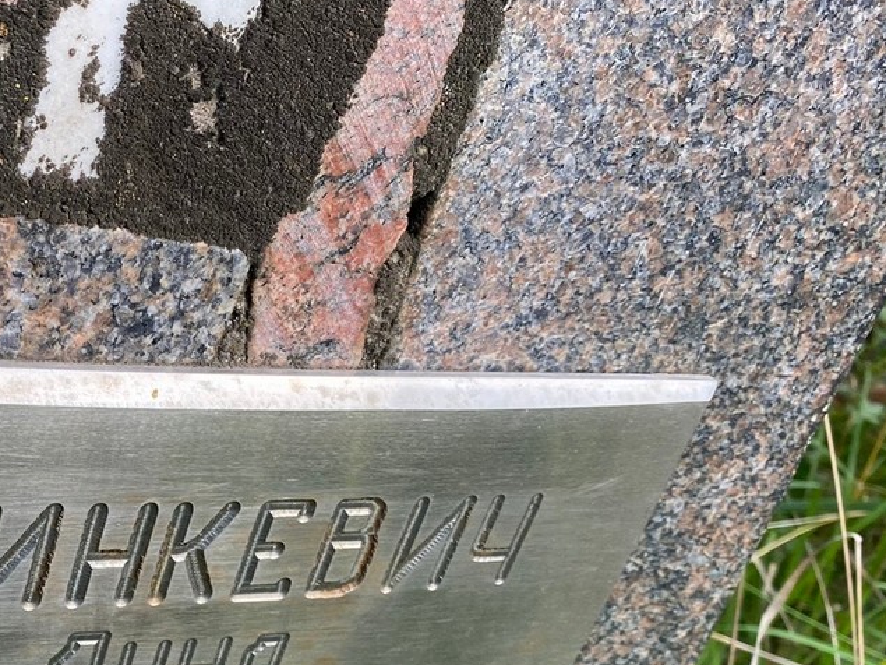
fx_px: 1510
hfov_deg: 30.9
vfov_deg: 24.0
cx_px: 56
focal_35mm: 59
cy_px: 612
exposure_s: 1/360
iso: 32
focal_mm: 4.25
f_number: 1.8
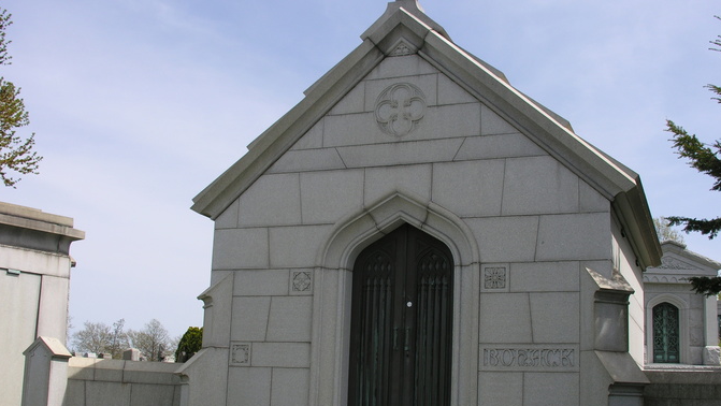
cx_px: 378
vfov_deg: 26.5
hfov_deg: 45.4
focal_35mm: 45
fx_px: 861
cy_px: 259
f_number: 4
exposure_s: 1/553
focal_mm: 8.9
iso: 50
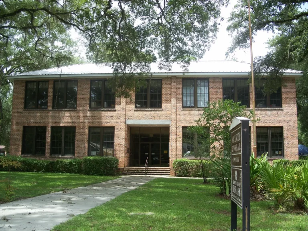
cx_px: 154
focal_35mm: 37
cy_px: 116
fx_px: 329
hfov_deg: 50.1
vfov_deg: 38.7
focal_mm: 7.8
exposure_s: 1/320
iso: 64
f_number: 2.8
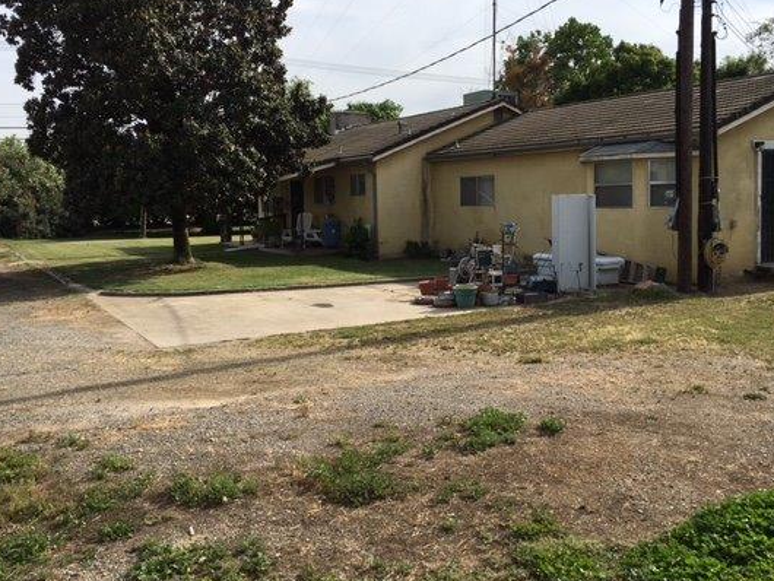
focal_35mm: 35
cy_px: 261
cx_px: 406
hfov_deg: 52.6
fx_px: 783
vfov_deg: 40.7
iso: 25
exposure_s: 1/1672
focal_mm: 4.15
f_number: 2.2
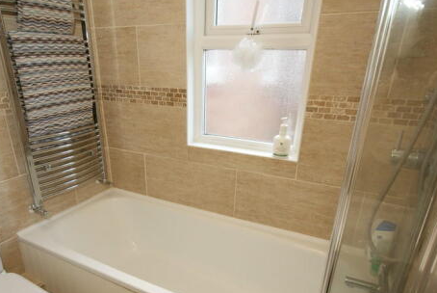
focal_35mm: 24
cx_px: 193
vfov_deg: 53.5
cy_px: 175
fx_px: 288
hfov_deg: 74.0
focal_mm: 11
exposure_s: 1/60
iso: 400
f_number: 5.6
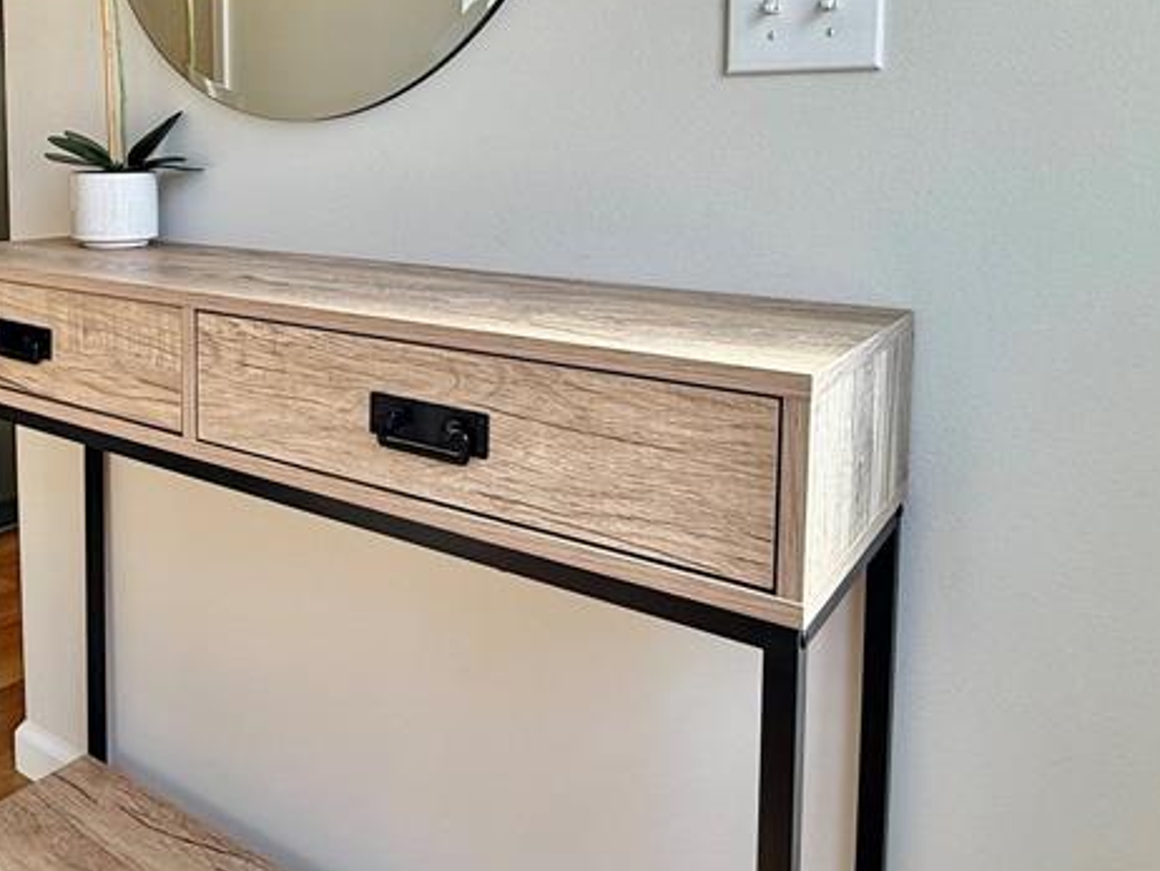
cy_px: 211
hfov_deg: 56.5
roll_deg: -0.4
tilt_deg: -3.5
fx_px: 1039
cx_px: 349
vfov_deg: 43.9
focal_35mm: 31
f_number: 2.2
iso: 50
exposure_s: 1/99
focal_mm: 2.22
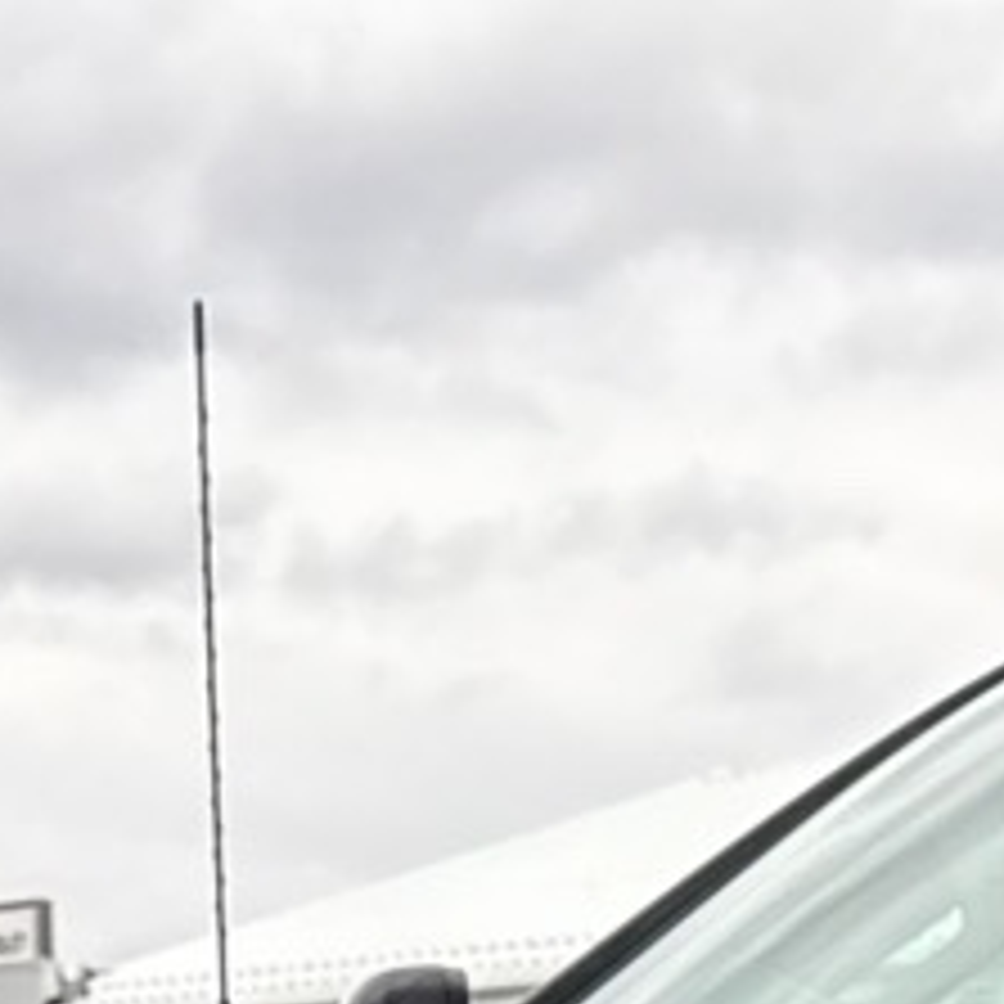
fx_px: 4988
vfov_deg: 10.0
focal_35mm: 152
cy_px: 2409
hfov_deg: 11.2
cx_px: 1265
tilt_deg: -11.9
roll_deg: -0.5
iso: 100
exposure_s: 1/955
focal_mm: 6.76
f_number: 1.78
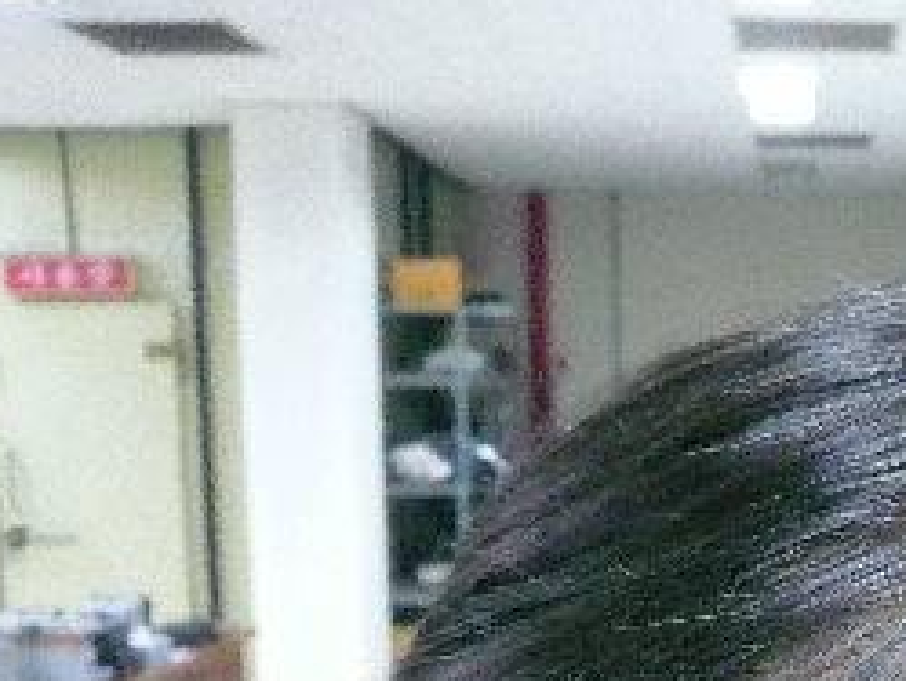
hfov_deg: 25.4
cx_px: 953
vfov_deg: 19.7
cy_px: 721
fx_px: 1885
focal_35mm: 72
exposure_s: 1/13
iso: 400
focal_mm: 4.6
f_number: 2.8
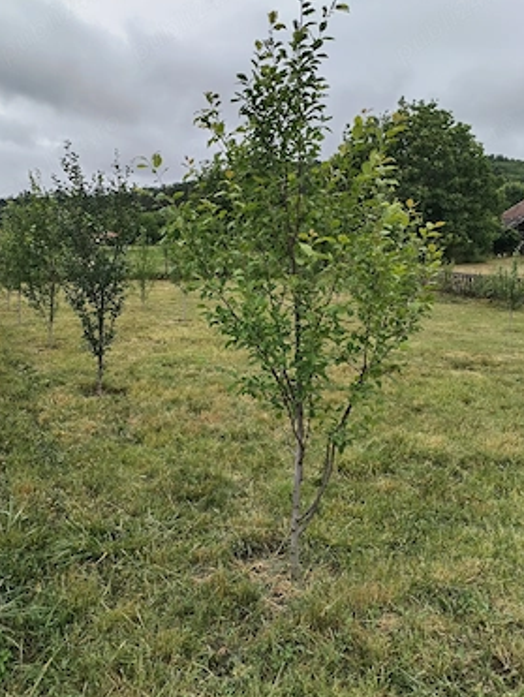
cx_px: 257
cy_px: 334
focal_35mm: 28
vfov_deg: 63.4
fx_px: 564
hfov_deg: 49.8
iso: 100
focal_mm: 4.75
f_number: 1.8
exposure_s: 1/1042
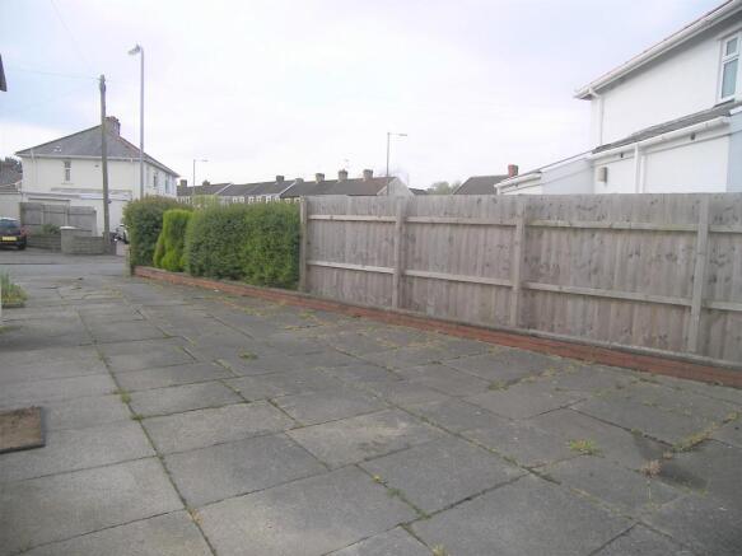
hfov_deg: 67.3
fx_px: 557
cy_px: 278
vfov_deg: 53.0
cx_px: 371
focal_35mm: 26
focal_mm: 5.5
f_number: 2.8
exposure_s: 1/640
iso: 50
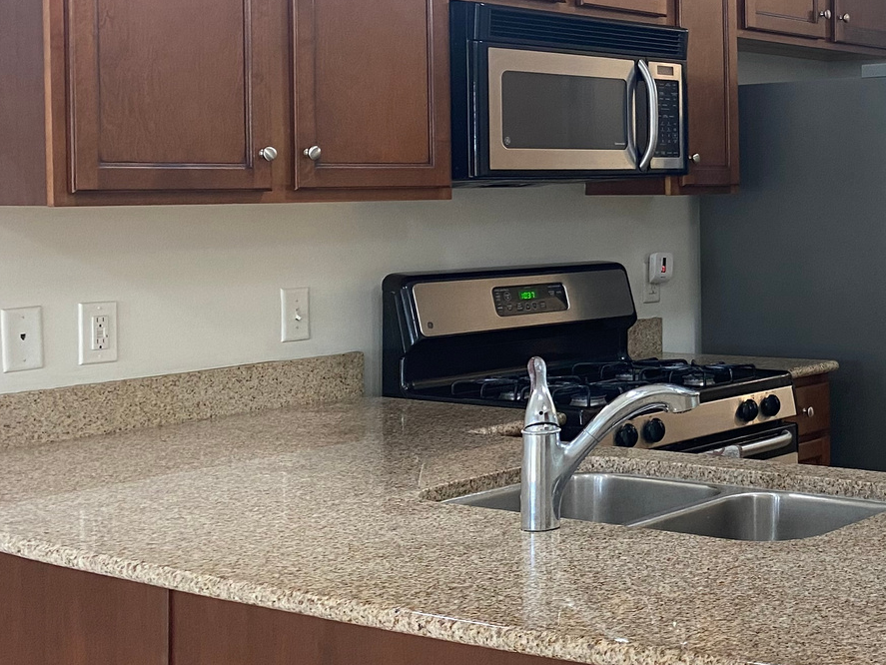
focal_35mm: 60
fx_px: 1536
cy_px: 219
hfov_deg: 29.4
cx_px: 942
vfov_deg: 24.3
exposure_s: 1/60
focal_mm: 4.25
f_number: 1.8
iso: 80
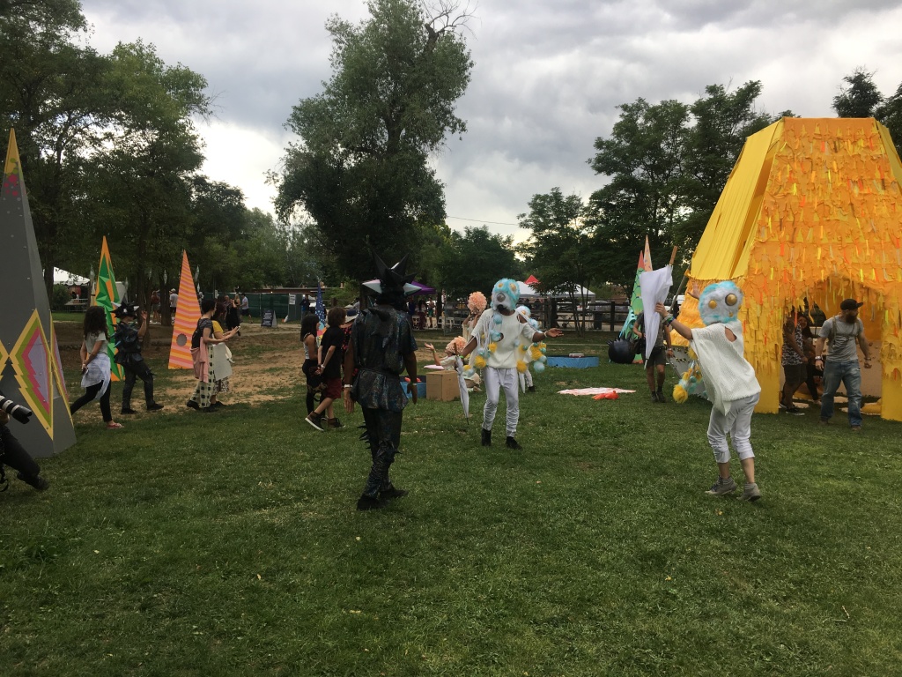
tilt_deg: -2.3
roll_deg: +1.9
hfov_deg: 61.7
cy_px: 338
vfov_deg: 48.2
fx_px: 756
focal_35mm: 29
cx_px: 451
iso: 25
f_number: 2.2
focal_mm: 4.15
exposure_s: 1/326
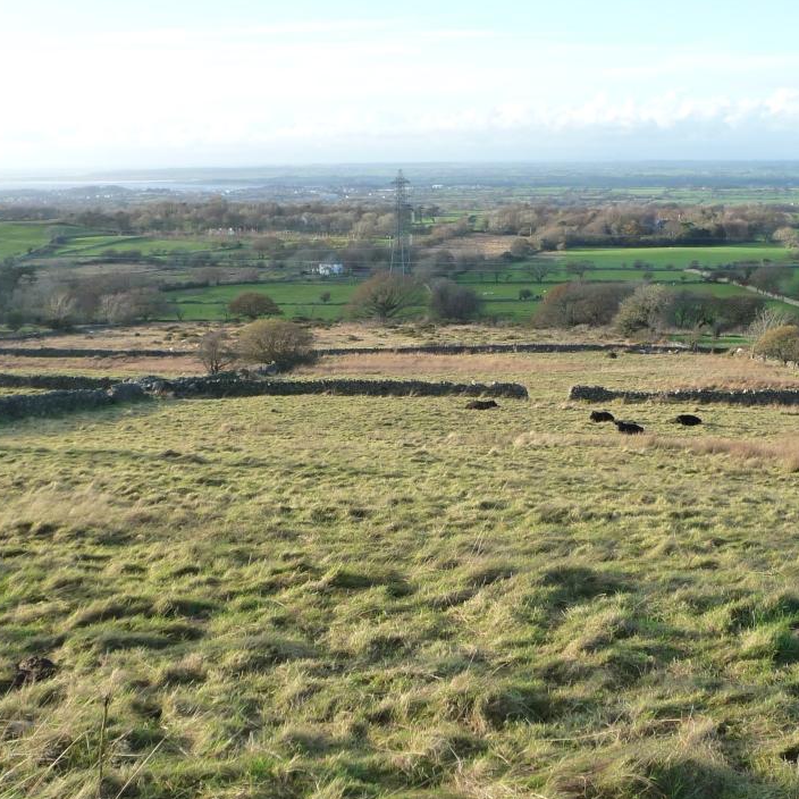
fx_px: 940
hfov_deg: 45.8
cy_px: 395
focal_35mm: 36
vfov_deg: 46.0
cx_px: 476
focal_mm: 4.7
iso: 160
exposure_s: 1/320
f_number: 3.3
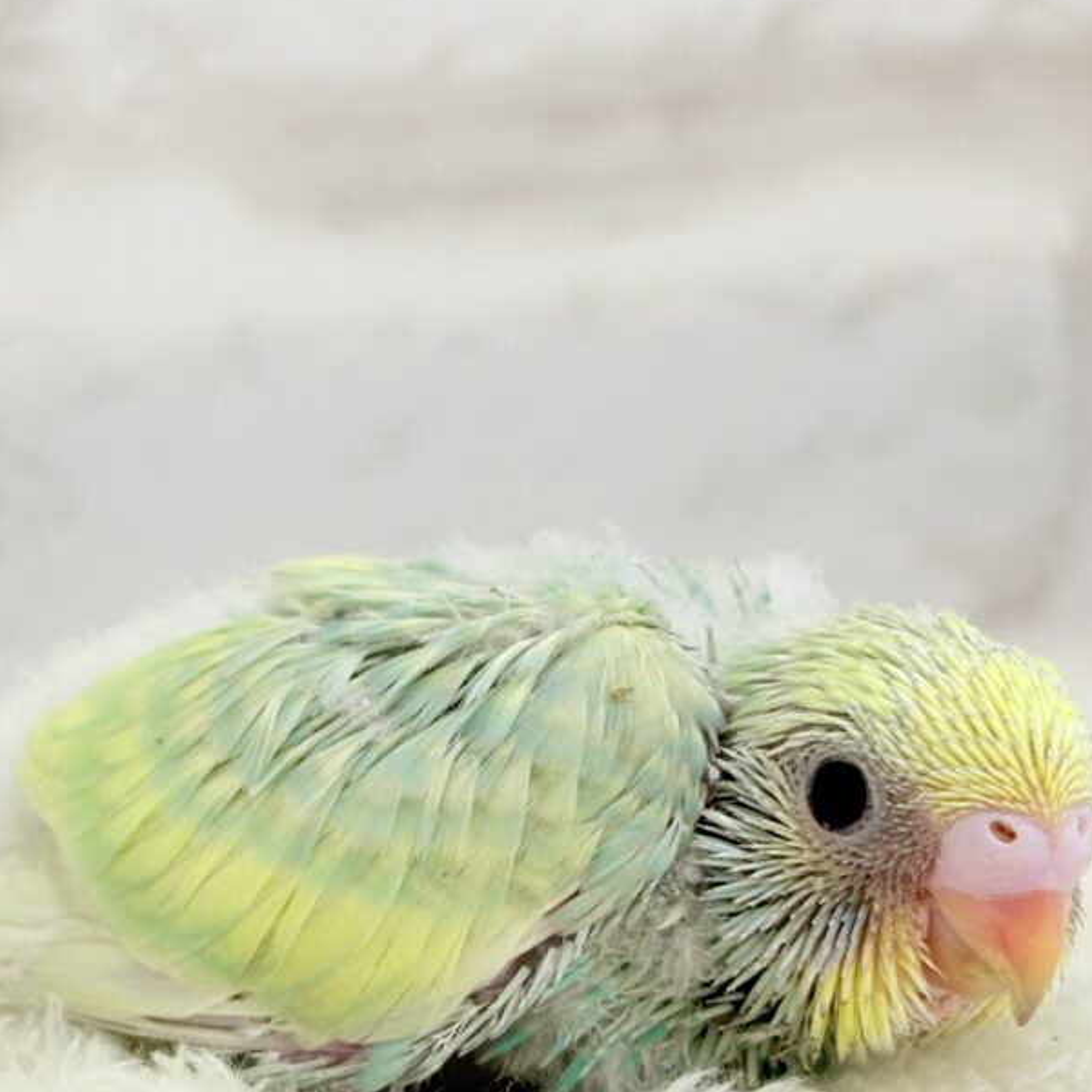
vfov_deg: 18.8
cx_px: 213
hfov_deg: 18.7
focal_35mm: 92
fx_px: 3284
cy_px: 777
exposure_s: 1/50
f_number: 1.6
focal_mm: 5.96
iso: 25
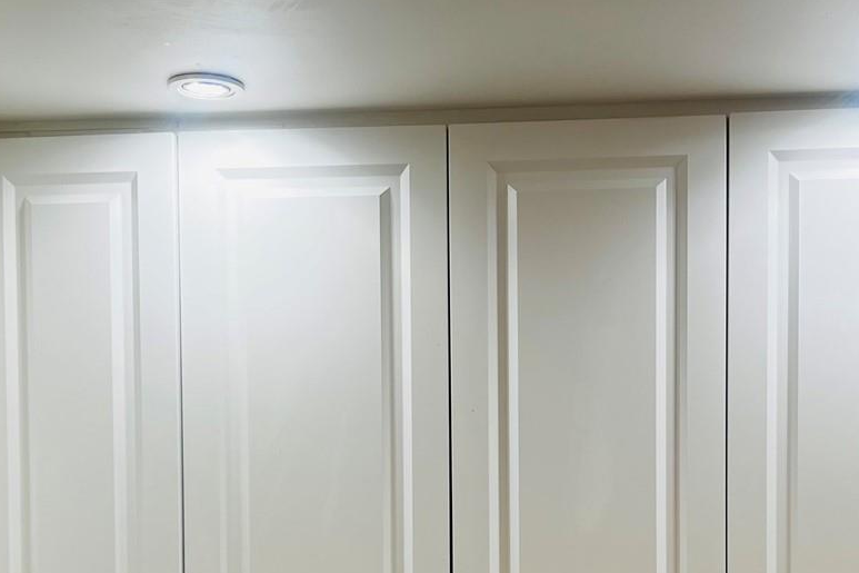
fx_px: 1336
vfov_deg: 23.3
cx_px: 487
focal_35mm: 56
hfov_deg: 35.6
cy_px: 554
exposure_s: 1/120
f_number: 1.5
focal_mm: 5.7
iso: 80
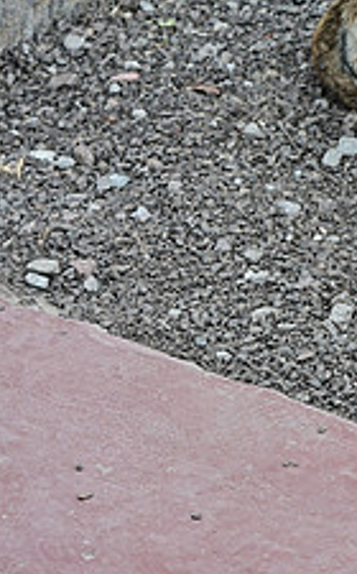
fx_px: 2874
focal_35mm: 184
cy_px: 87
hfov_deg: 6.9
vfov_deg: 11.3
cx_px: 671
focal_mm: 70
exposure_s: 1/250
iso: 200
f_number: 5.6
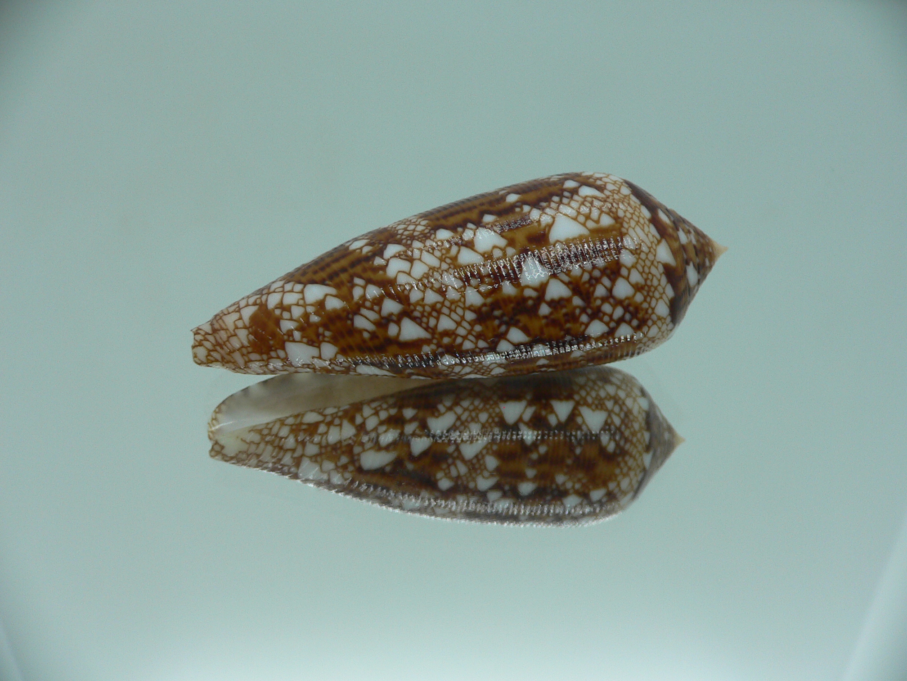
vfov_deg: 40.7
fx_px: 917
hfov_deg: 52.6
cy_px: 340
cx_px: 454
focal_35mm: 35
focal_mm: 4.6
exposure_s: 1/60
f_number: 2.8
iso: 80
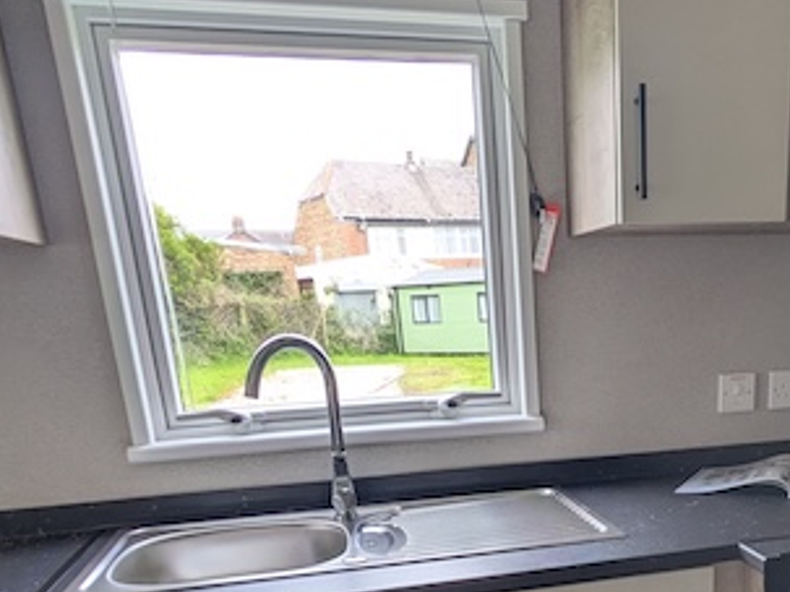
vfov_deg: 35.3
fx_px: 844
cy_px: 580
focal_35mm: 37
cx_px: 576
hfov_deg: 48.5
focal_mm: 1.83
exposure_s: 1/115
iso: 57
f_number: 2.2
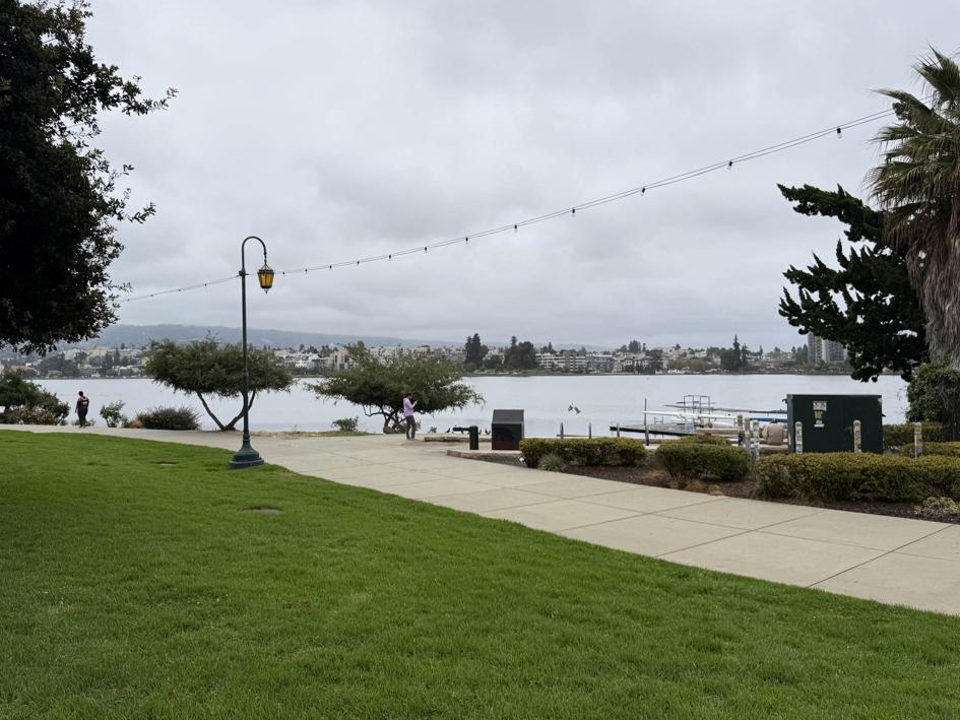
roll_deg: +0.2
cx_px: 455
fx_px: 721
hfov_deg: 67.3
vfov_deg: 53.1
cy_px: 343
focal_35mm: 26
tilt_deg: +2.6
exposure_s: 1/1156
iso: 80
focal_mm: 6.76
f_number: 1.78
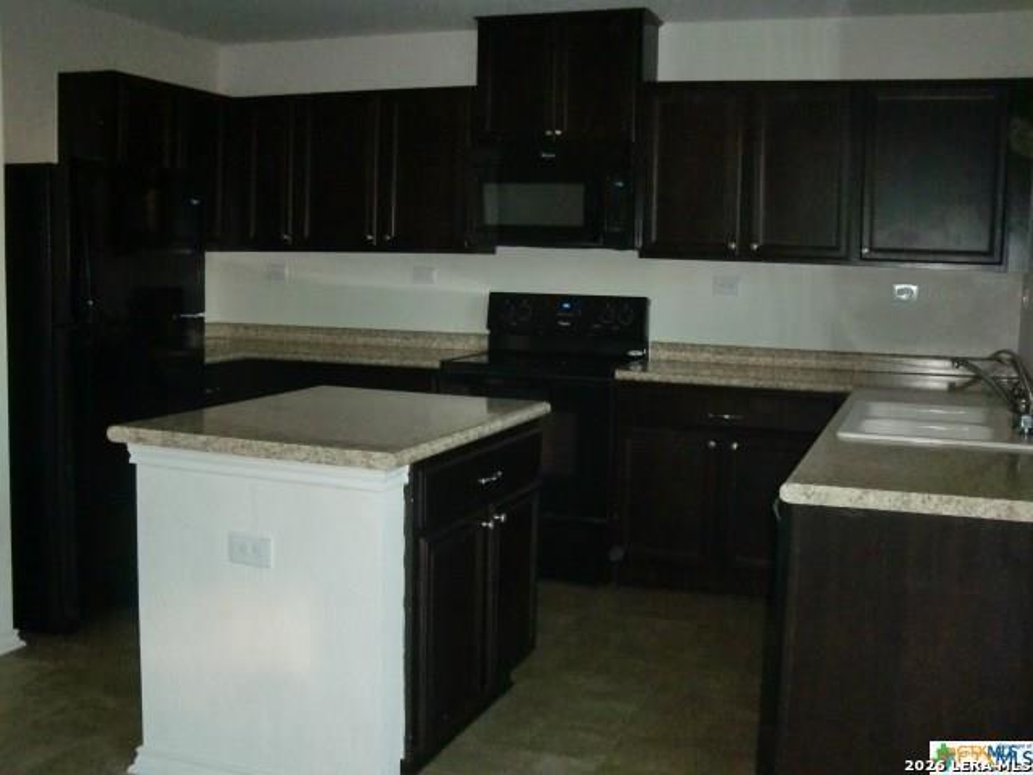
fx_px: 1134
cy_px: 388
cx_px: 516
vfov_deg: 37.7
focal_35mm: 38
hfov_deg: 49.0
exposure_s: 1/60
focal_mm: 6.66
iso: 400
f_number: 3.9
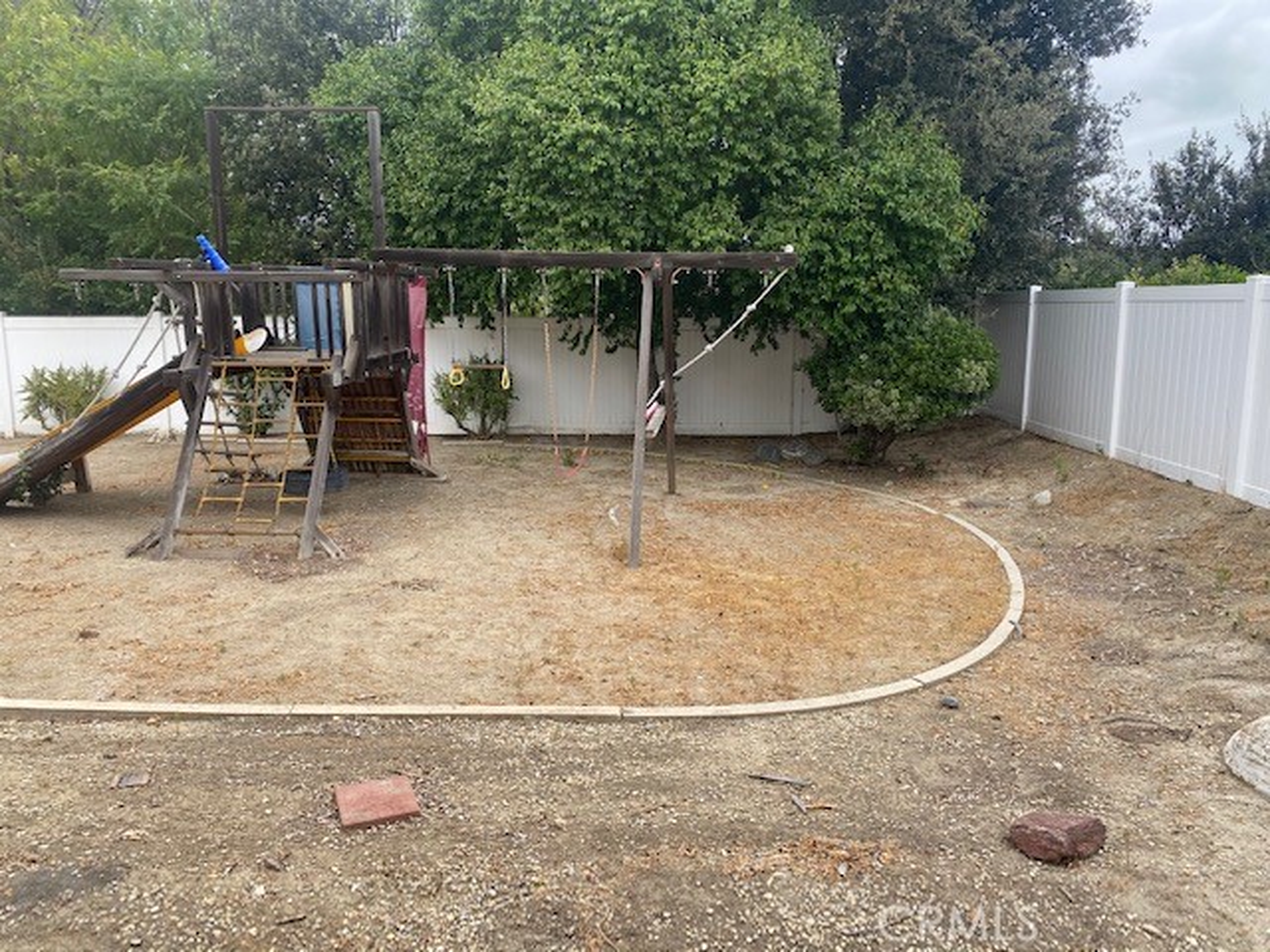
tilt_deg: -9.3
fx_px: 954
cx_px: 635
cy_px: 476
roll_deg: -0.1
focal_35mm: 26
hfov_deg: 67.3
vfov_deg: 53.1
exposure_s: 1/429
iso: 32
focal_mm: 4.25
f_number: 1.8
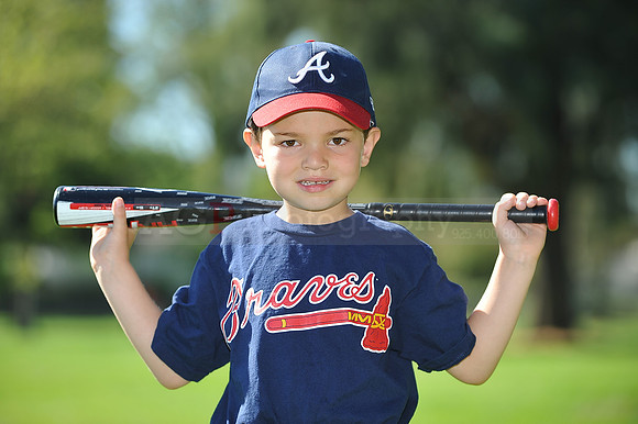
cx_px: 319
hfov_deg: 12.5
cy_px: 212
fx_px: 2922
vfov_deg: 8.3
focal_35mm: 165
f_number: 4.5
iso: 200
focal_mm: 165
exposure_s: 1/640
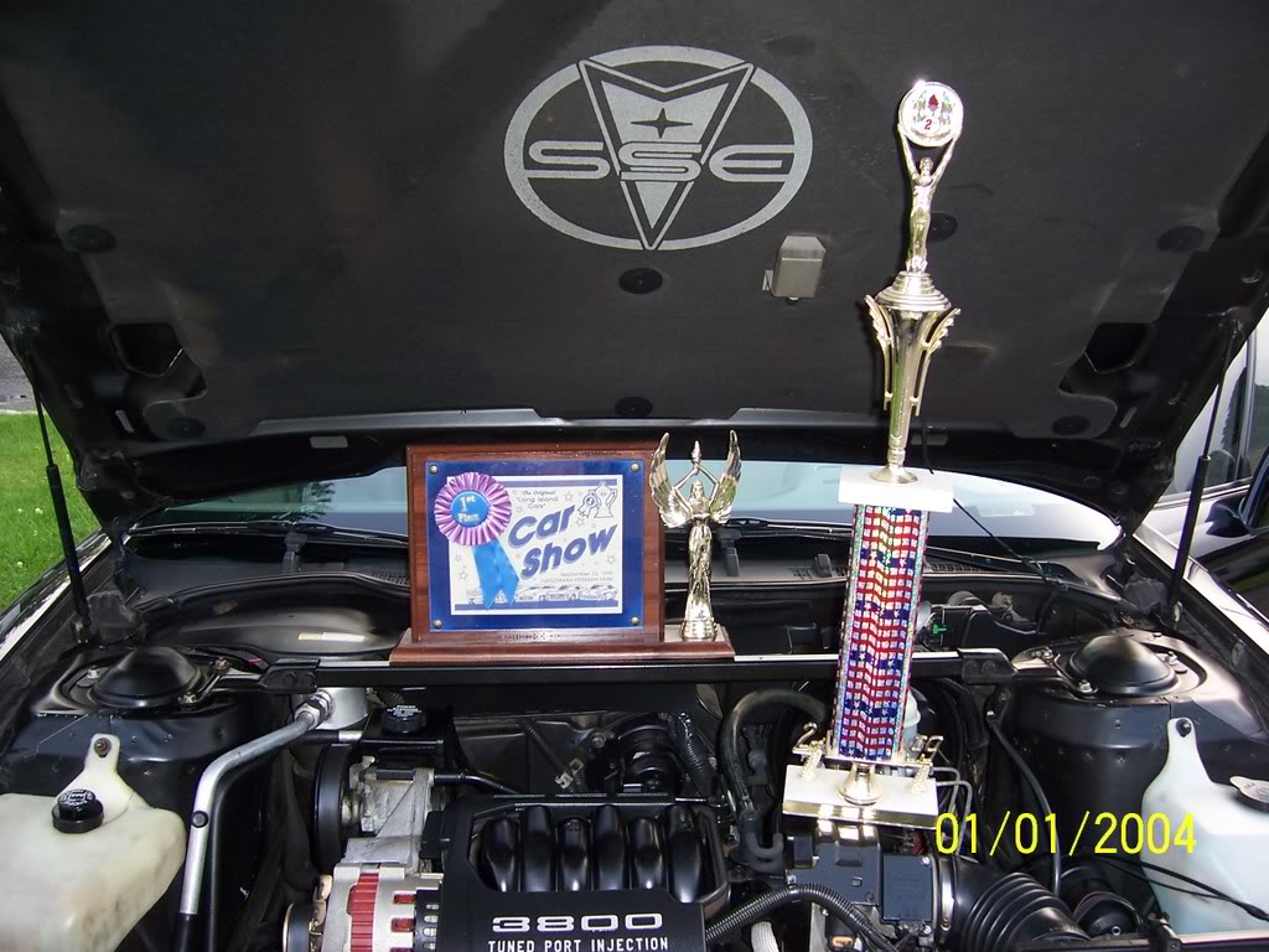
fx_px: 1320
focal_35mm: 36
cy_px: 476
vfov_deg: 39.7
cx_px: 634
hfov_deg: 51.4
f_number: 3
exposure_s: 1/60
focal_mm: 6
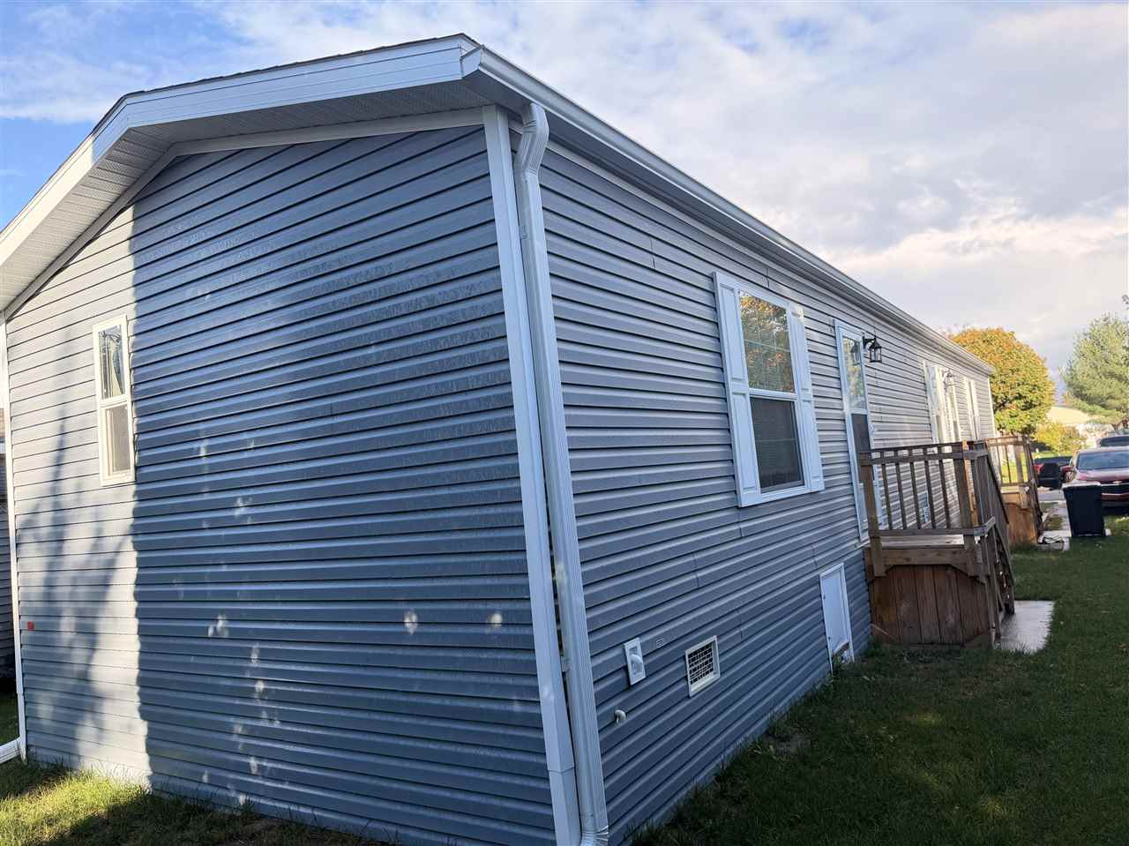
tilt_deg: +5.6
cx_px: 564
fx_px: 782
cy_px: 423
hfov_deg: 71.6
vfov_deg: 56.8
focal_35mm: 24
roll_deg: +4.2
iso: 100
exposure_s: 1/1385
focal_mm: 6.76
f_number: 1.78
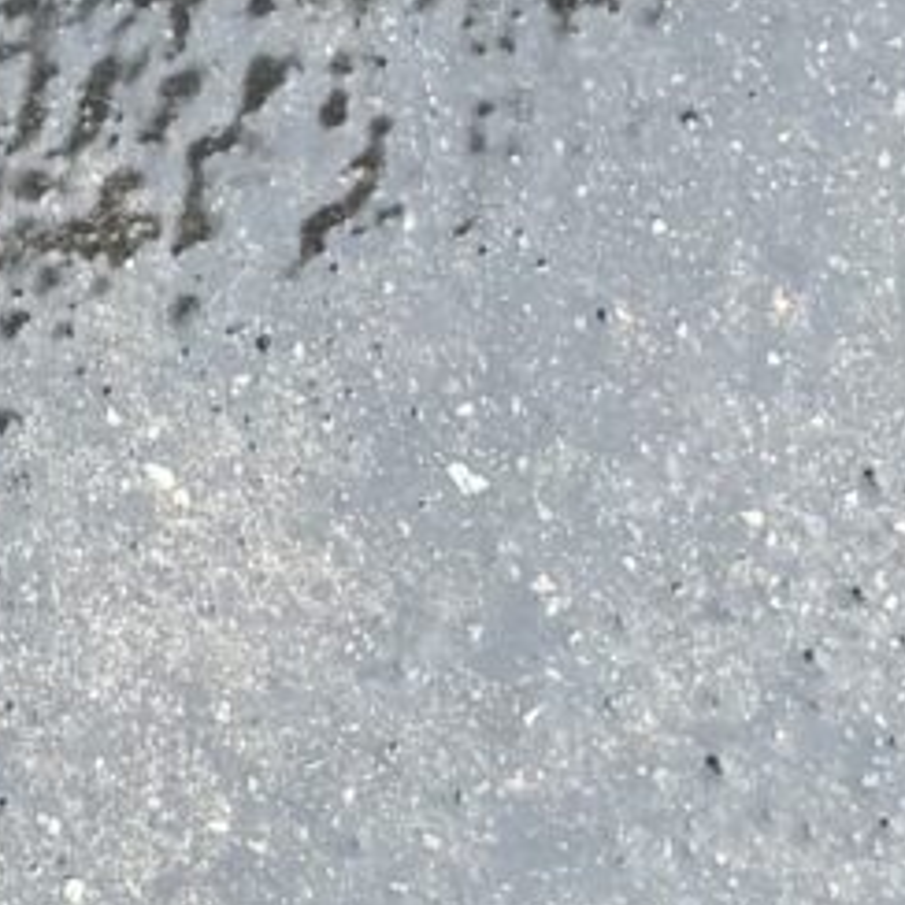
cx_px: -530
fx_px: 7128
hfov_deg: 7.1
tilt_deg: -74.1
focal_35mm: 241
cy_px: -912
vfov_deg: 7.0
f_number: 1.6
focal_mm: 5.96
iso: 32
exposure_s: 1/129
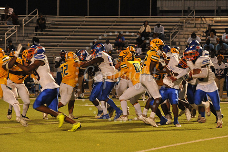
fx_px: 1532
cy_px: 76
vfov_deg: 5.7
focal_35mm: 242
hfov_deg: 8.5
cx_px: 121
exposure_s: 1/160
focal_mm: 200
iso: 3200
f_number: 5.6
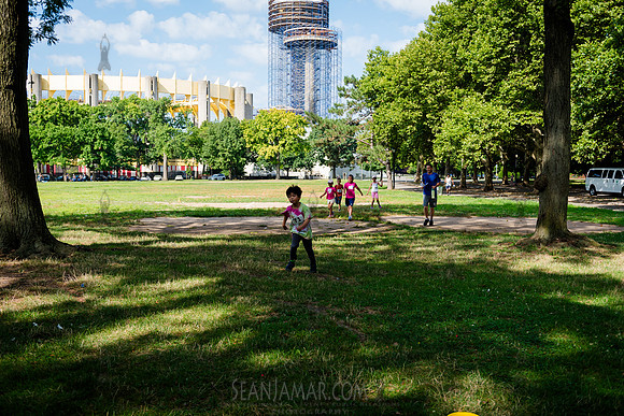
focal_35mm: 38
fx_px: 666
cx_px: 312
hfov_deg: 50.2
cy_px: 208
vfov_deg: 34.7
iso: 200
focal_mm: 38
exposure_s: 1/1250
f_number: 3.2
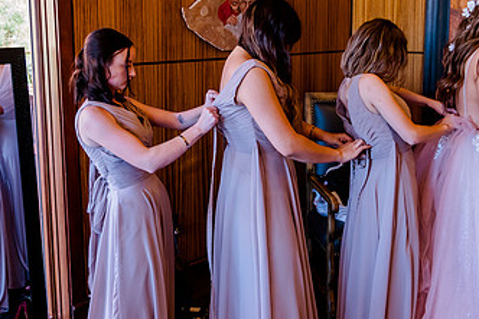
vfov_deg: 26.9
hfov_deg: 39.6
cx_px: 243
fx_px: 665
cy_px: 121
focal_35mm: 50
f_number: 4
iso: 2500
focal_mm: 24
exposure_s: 1/160
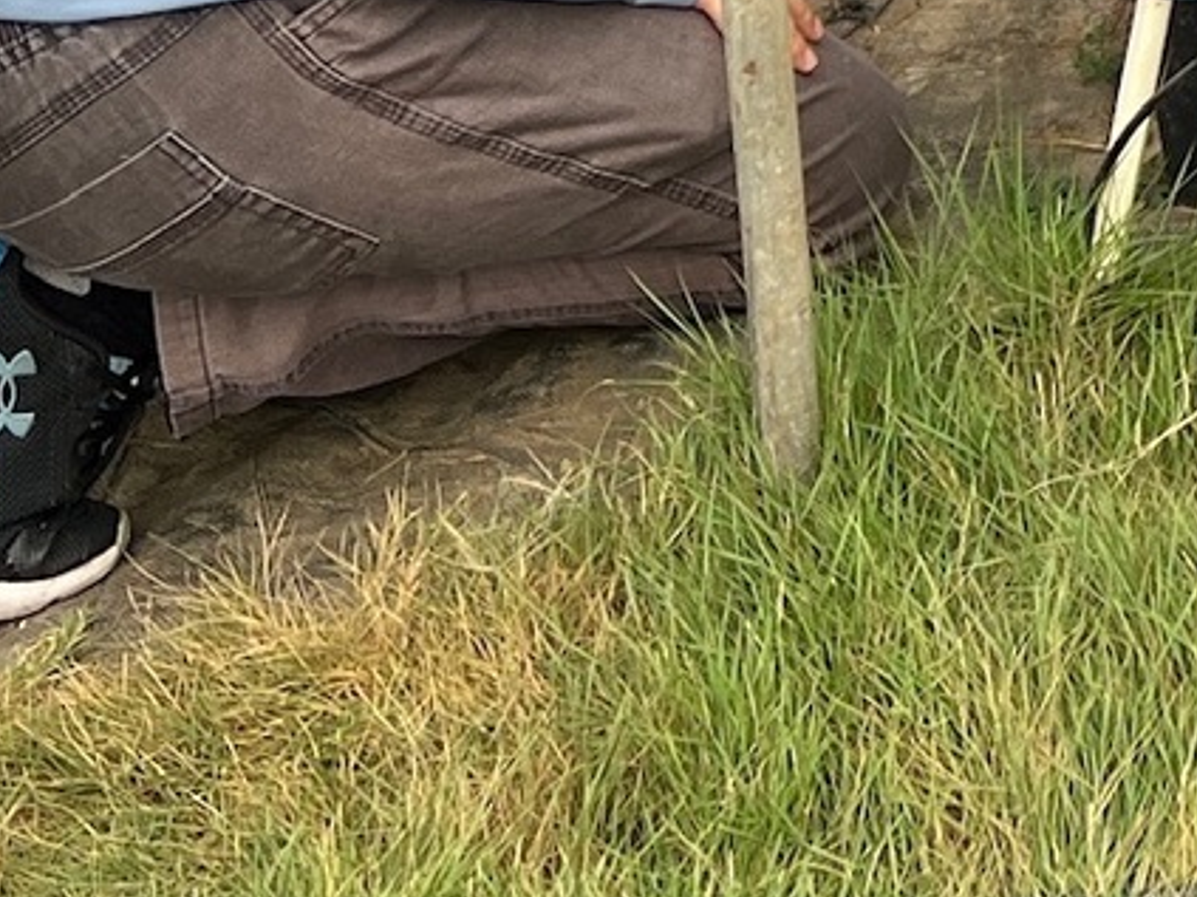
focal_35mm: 118
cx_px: 1919
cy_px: -948
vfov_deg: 11.3
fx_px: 4079
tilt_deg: -17.5
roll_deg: -0.9
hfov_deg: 15.2
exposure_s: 1/411
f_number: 1.5
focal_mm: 5.7
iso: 50
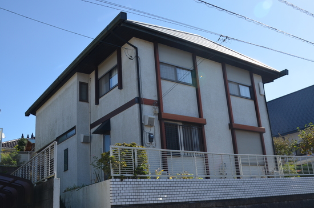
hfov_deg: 53.2
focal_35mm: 36
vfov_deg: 36.7
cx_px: 157
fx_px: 313
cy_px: 104
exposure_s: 1/250
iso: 160
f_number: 8
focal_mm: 24
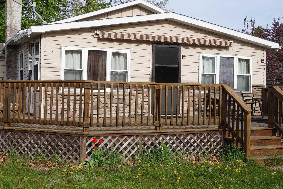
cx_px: 112
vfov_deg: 27.2
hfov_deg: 39.7
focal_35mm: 50
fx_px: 390
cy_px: 86
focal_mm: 27
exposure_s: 1/80
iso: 100
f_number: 13
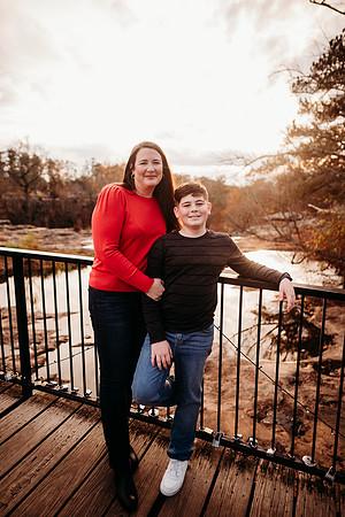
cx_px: 172
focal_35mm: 24
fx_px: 345
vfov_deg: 73.7
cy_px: 258
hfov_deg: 53.1
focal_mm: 24
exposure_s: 1/400
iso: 125
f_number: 2.2
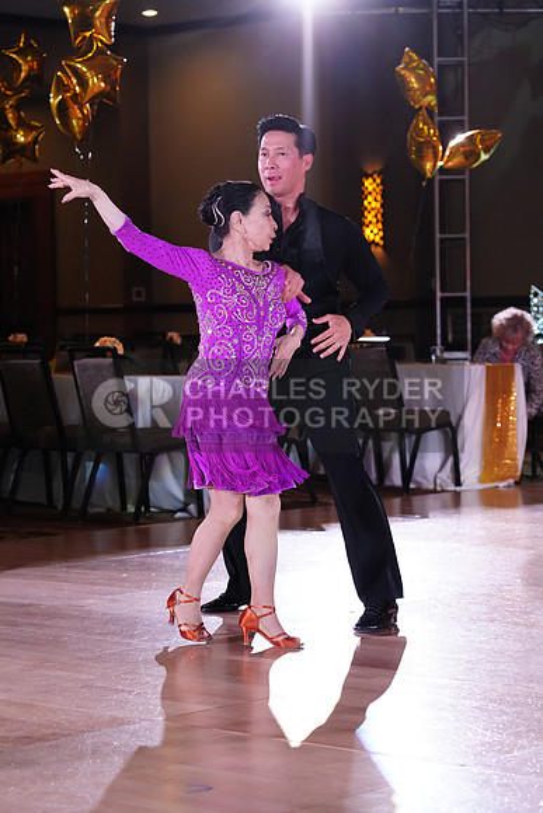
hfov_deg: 13.8
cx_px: 272
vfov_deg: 20.6
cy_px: 406
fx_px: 2238
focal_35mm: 99
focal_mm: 99
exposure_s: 1/250
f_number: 5
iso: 3200
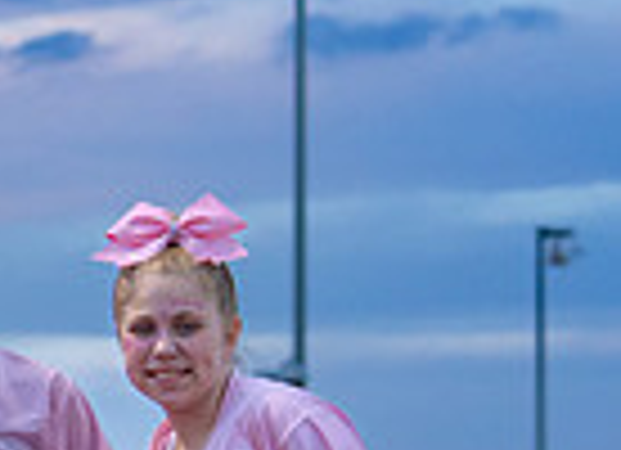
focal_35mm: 393
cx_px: -698
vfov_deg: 3.7
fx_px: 6965
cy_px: 683
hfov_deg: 5.0
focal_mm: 70
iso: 1250
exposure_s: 1/320
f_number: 4
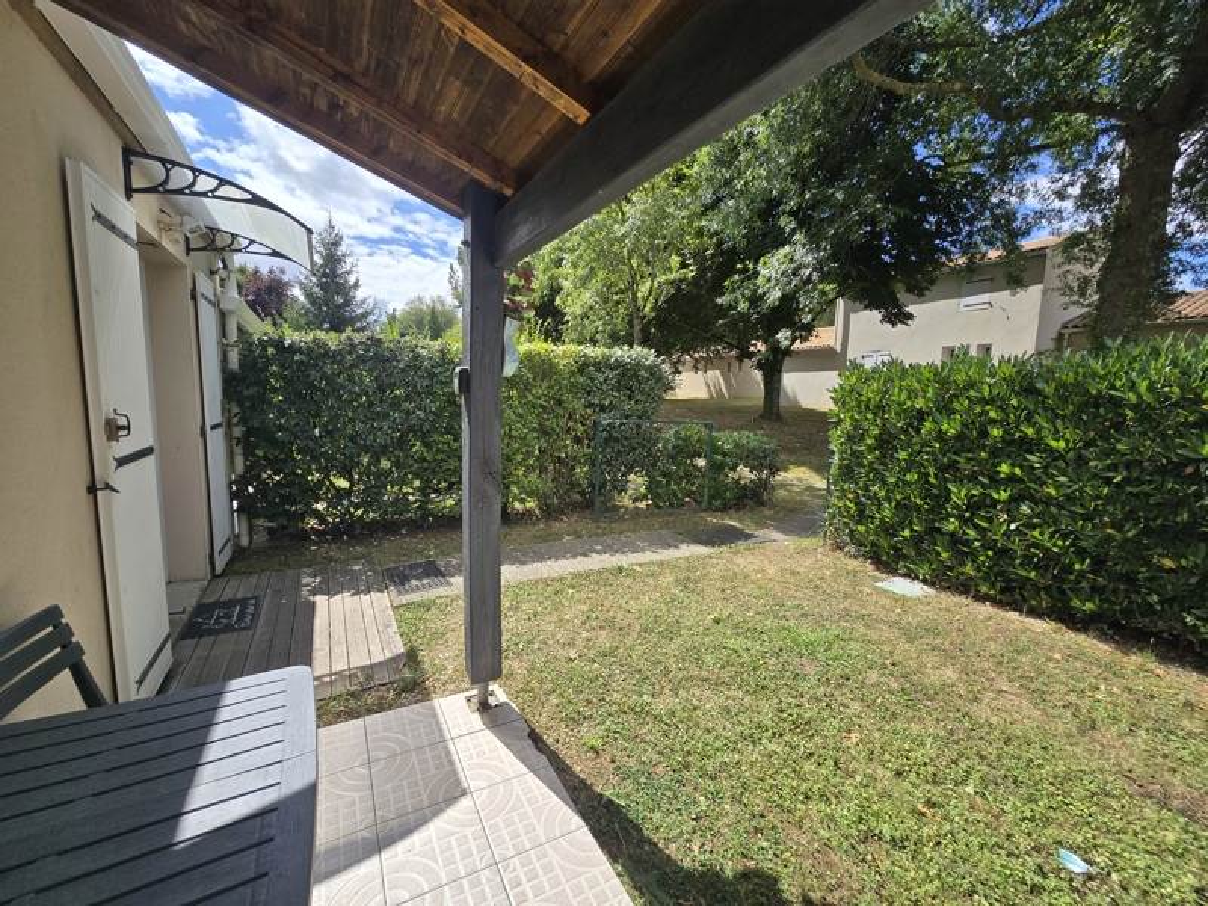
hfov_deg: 106.2
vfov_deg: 89.9
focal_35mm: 13
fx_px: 454
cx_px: 604
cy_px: 453
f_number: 2.2
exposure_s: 1/1668
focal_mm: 2.2
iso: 50
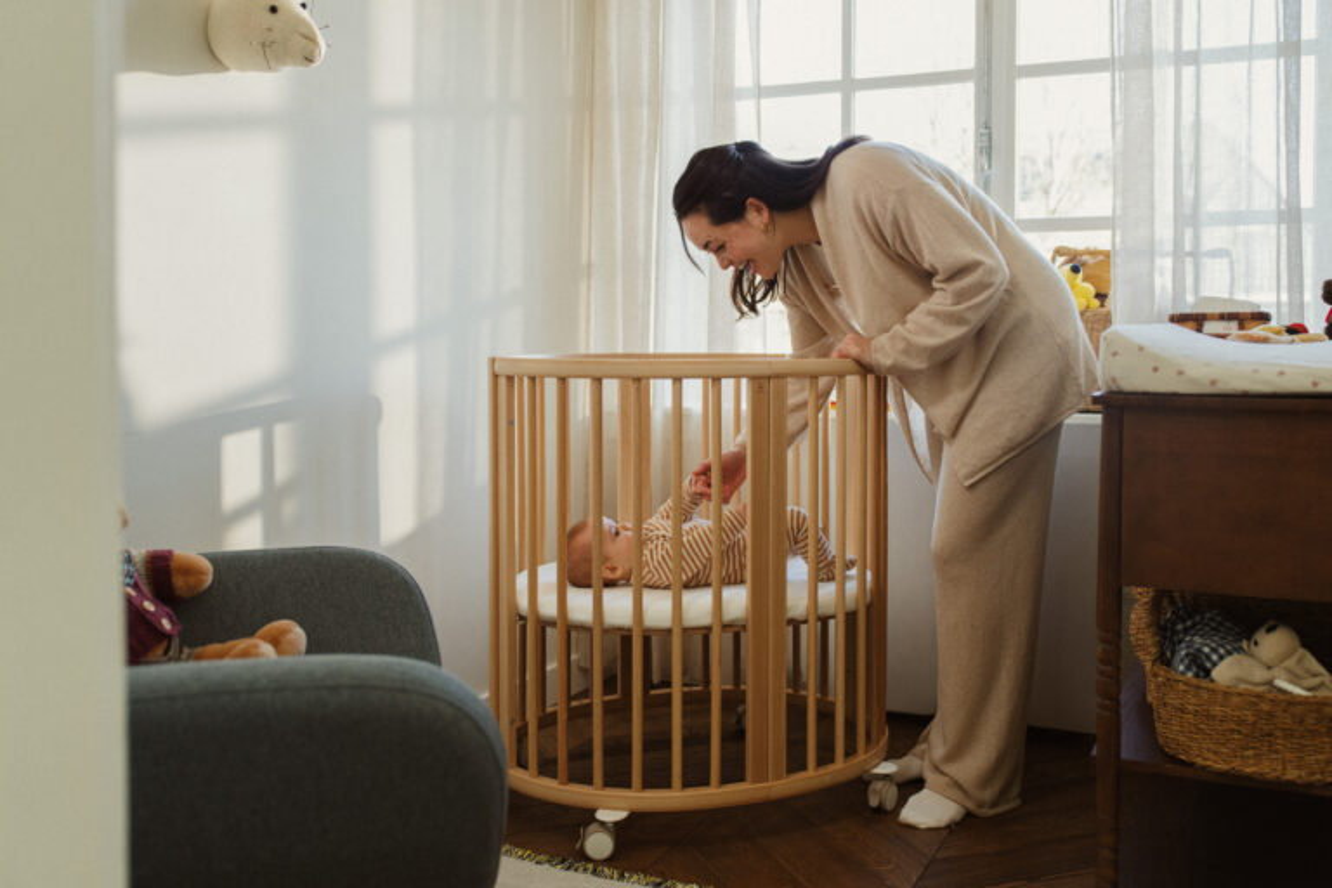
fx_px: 1258
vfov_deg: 38.9
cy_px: 444
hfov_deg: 55.8
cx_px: 666
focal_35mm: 34
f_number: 2.8
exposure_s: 1/200
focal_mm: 34
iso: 640
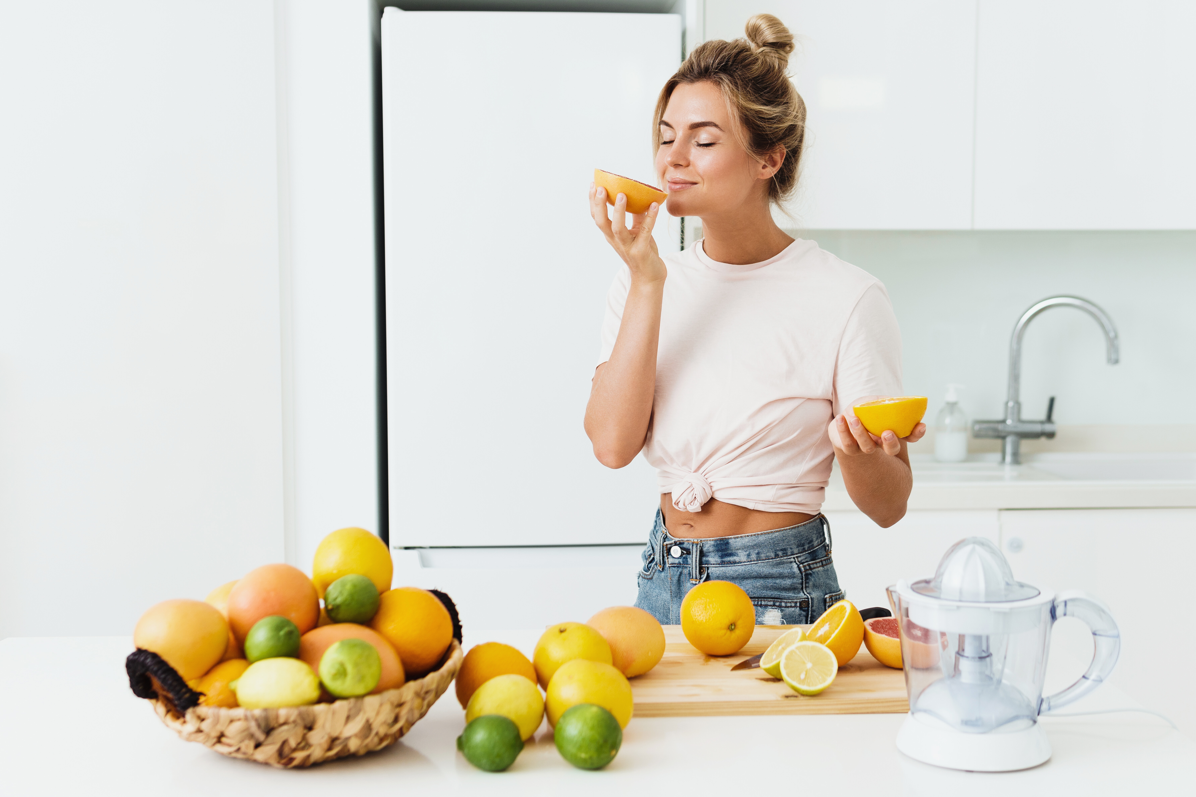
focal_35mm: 45
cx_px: 598
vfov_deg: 29.9
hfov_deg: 43.6
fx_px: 1495
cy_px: 398
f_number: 2.5
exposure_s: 1/160
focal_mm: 30
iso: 160
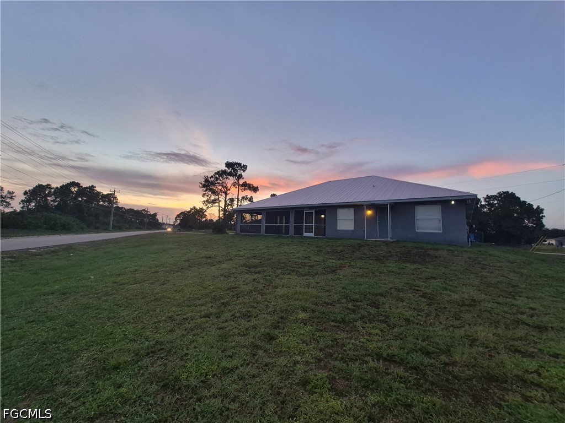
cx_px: 282
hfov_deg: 106.2
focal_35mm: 13
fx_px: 212
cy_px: 212
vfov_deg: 89.9
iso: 64
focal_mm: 1.74
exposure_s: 1/60
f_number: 2.2
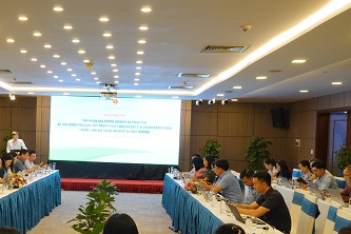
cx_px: 91
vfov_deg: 24.9
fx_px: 526
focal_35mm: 54
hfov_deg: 36.1
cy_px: 153
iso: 1250
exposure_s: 1/60
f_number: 6.3
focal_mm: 24
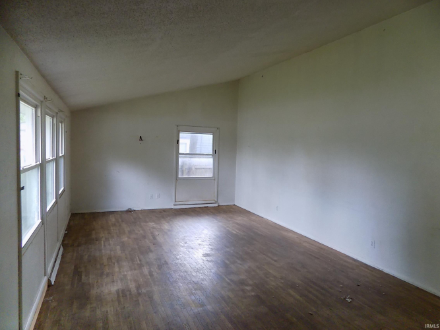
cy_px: 165
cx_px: 220
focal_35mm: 23
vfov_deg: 58.9
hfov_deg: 73.9
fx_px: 292
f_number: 3.1
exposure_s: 1/30
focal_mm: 4
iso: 220
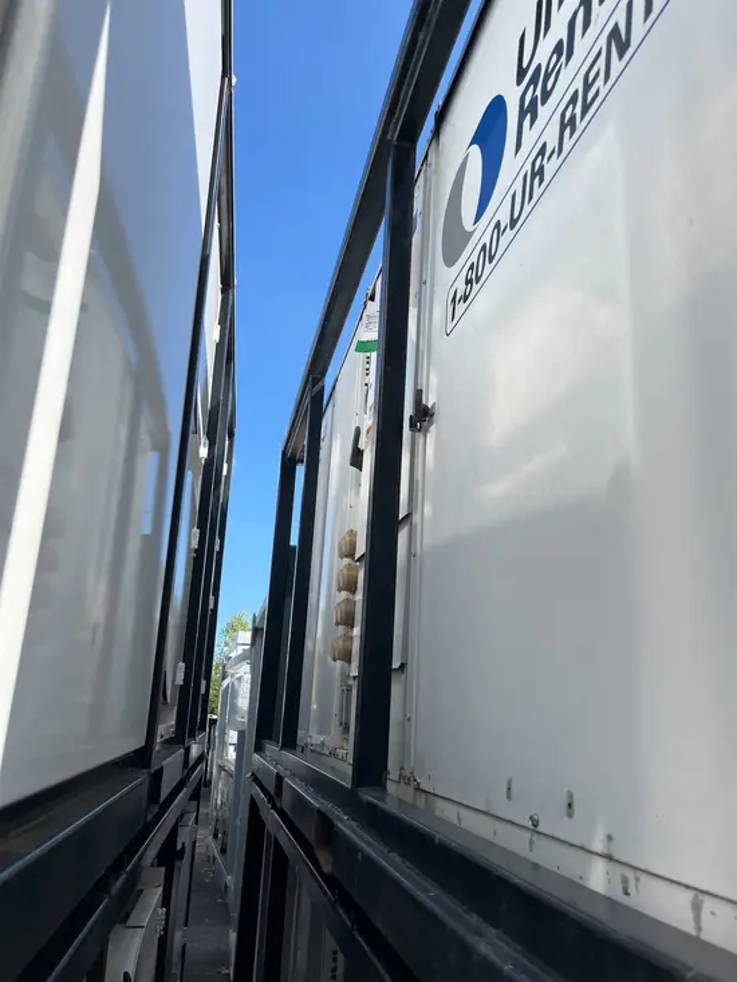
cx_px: 368
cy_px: 491
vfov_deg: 67.3
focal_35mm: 26
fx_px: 738
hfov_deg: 53.1
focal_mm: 5.1
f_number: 1.6
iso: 50
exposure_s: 1/2179
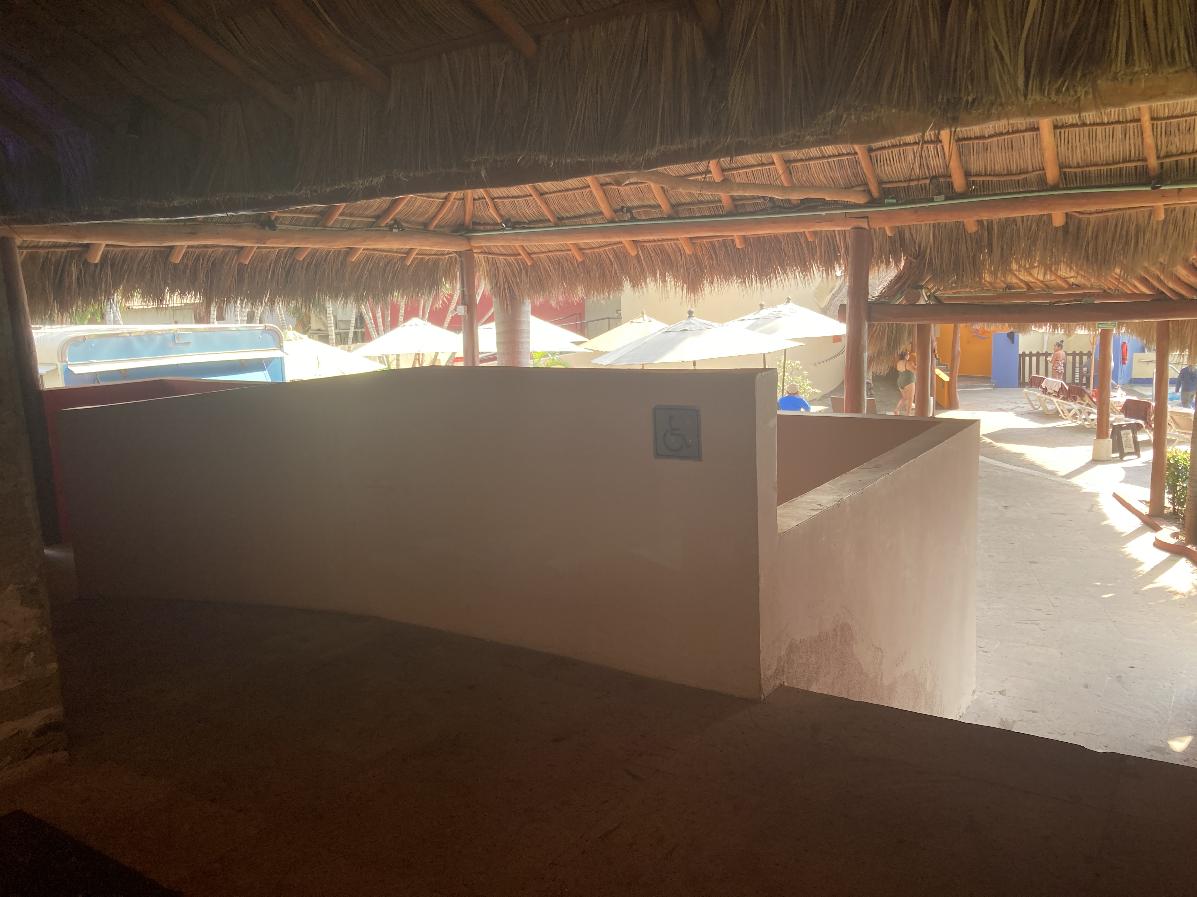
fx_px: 968
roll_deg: +1.9
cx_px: 598
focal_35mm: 28
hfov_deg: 63.4
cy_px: 448
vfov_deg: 49.7
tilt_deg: -9.3
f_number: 1.8
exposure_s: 1/122
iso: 25
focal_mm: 3.99
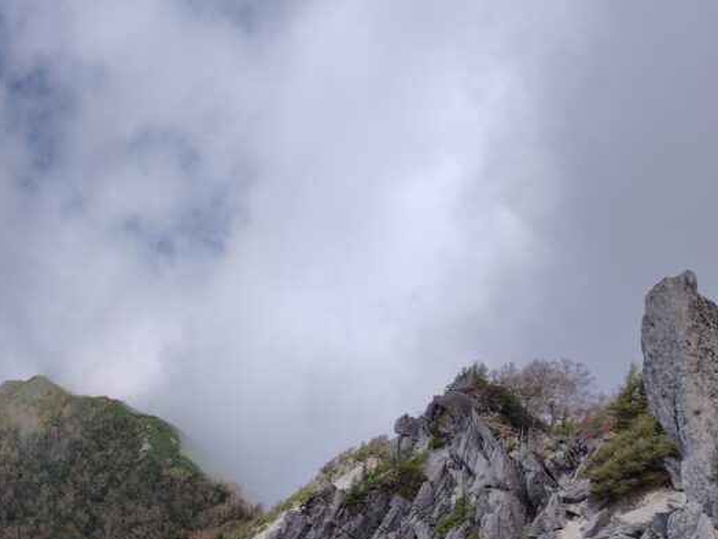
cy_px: 395
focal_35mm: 45
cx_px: 38
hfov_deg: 38.4
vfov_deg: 31.7
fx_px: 934
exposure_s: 1/3127
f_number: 1.9
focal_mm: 5.6
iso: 50
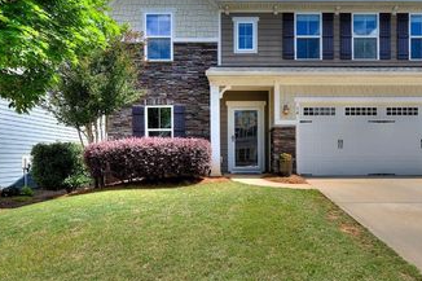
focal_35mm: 23
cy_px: 119
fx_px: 269
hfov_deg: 73.7
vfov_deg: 54.8
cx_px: 283
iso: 400
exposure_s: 1/400
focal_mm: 15
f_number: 11
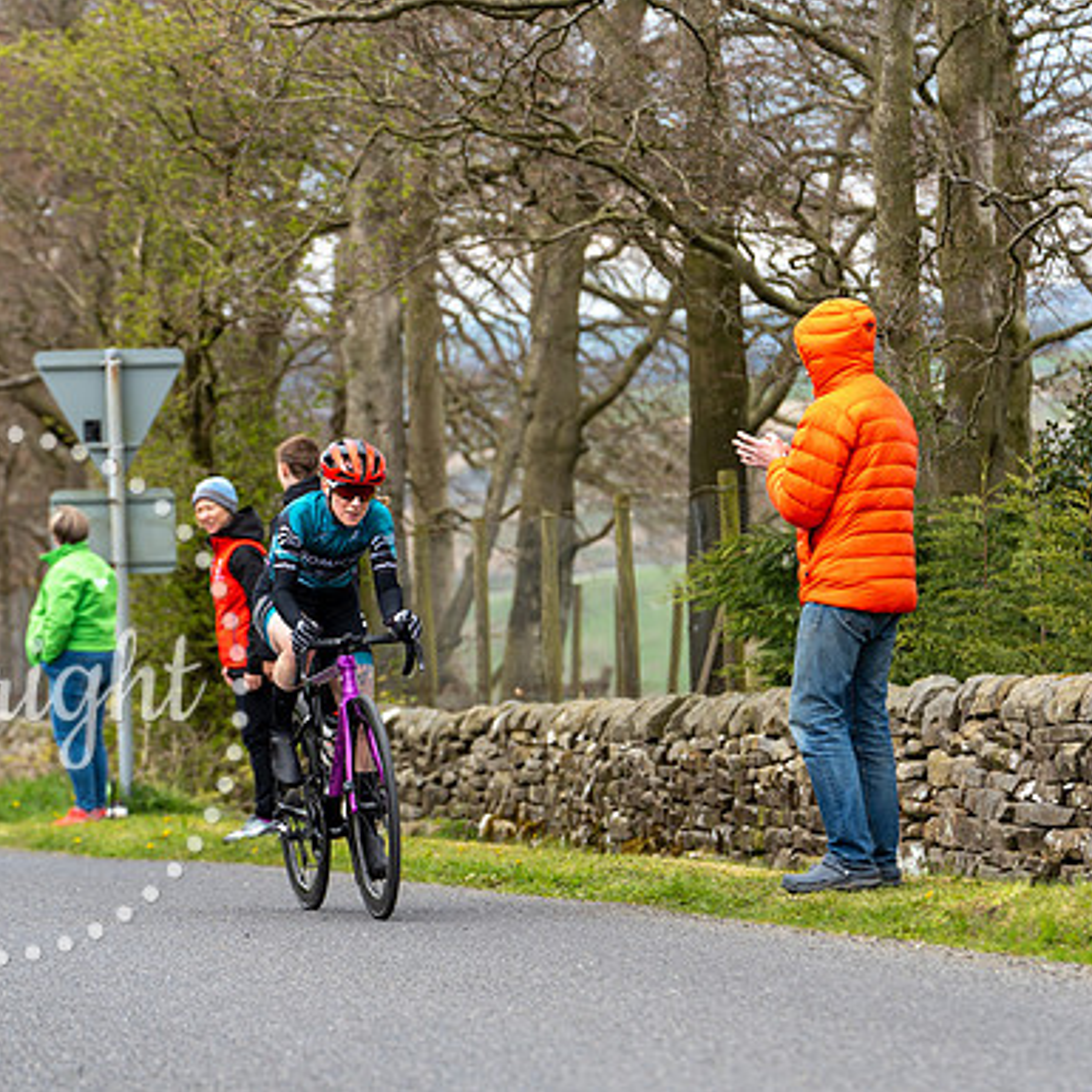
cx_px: 423
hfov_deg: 9.6
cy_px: 546
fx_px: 6496
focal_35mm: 182
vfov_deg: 9.6
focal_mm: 142
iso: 200
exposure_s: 1/640
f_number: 4
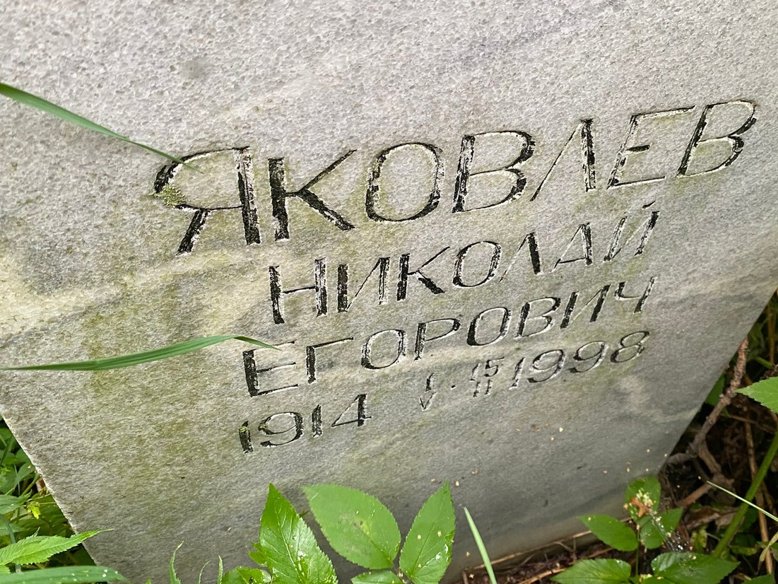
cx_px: 483
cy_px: 274
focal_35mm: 34
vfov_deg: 41.8
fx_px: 764
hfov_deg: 53.4
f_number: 1.8
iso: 125
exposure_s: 1/82
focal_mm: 4.25
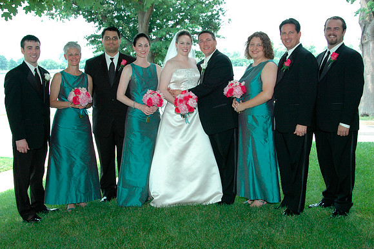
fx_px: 436
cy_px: 124
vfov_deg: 31.9
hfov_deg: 46.4
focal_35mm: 42
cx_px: 187
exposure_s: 1/200
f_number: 7.1
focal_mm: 28
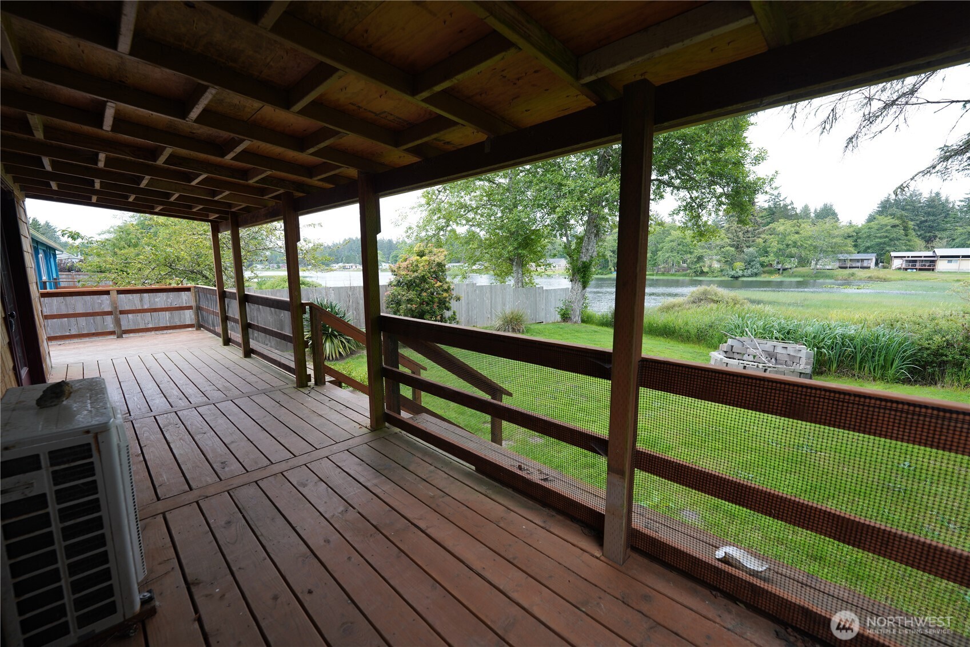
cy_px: 324
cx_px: 485
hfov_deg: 104.3
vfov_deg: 81.2
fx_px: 377
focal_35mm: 14
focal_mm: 14
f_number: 4
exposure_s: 1/160
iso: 250
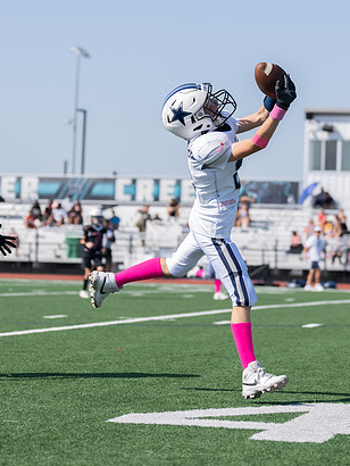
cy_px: 184
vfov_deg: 15.0
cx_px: 201
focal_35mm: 131
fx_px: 1764
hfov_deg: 11.3
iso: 100
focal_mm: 72
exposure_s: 1/2000
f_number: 2.8
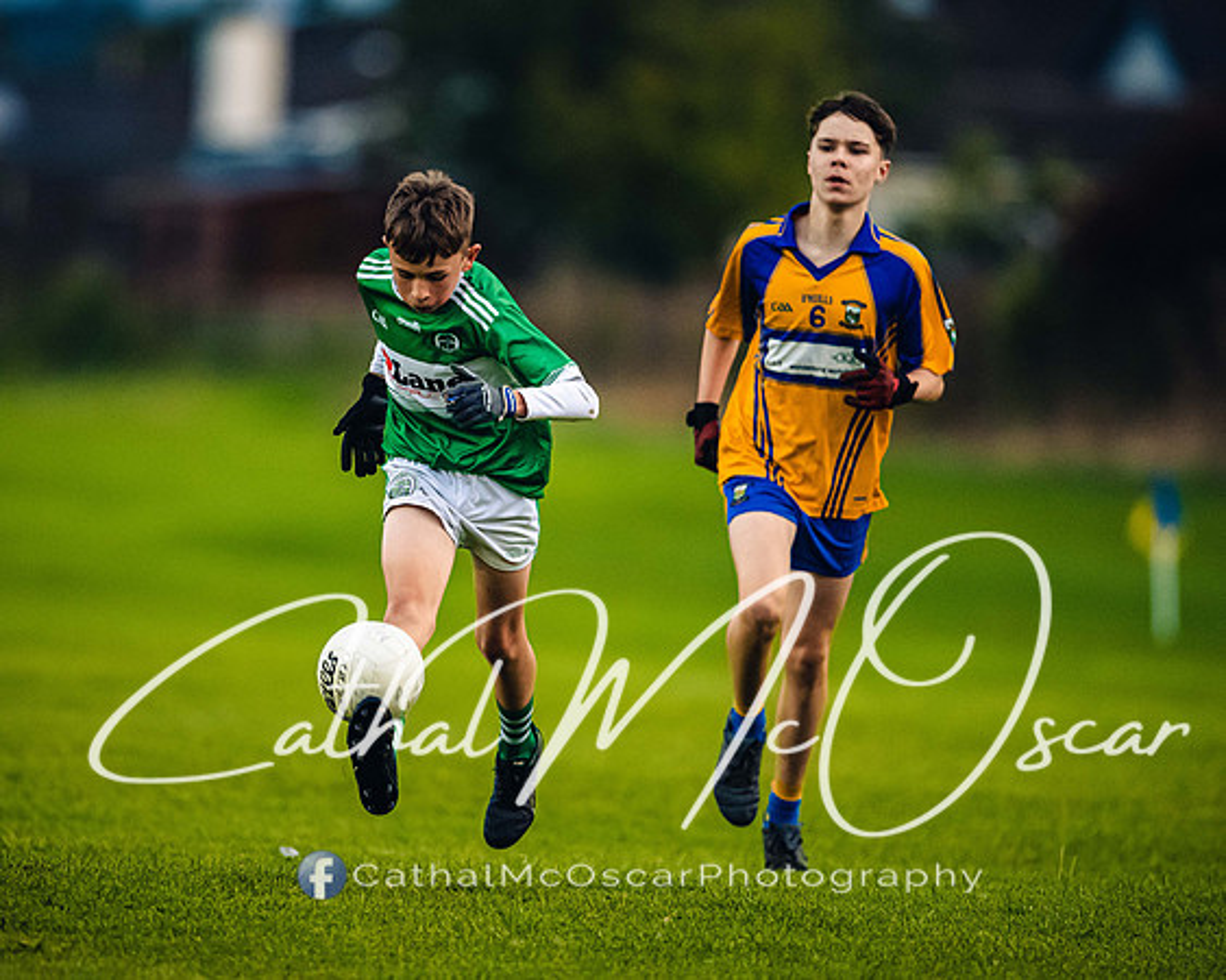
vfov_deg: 2.8
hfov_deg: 3.5
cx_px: 494
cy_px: 492
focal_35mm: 554
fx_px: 20081
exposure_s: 1/640
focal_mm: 400
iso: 3200
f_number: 2.8
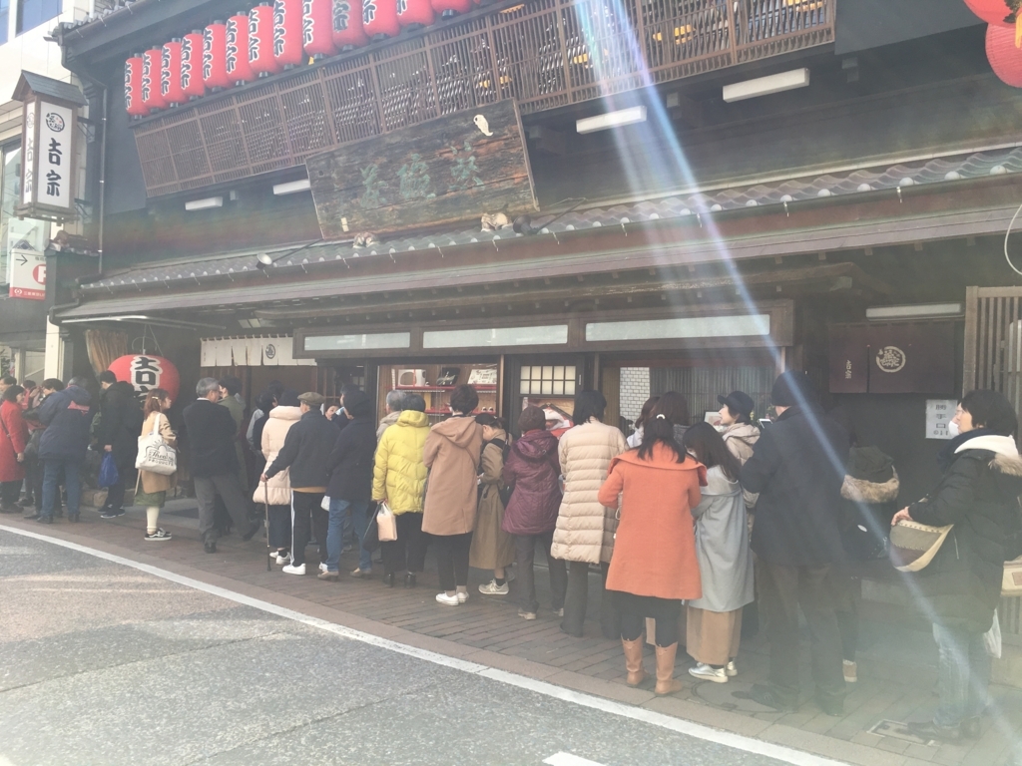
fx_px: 856
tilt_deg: +2.3
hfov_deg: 61.7
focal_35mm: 29
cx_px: 511
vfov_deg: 48.2
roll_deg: -1.8
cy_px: 383
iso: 25
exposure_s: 1/493
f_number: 2.2
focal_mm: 4.15
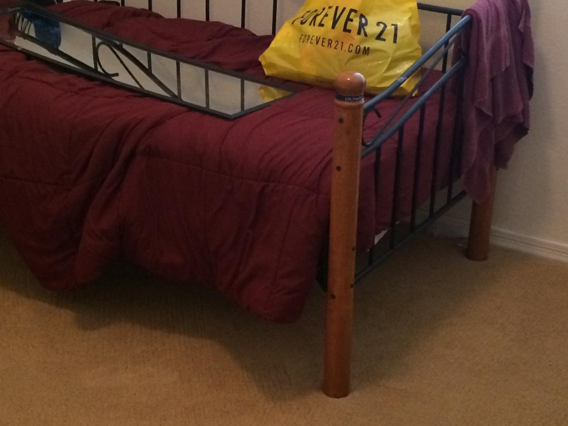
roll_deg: -1.8
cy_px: 237
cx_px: 271
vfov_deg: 21.6
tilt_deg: -25.4
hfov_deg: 28.5
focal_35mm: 68
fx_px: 1116
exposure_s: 1/24
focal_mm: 4.15
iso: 320
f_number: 2.2
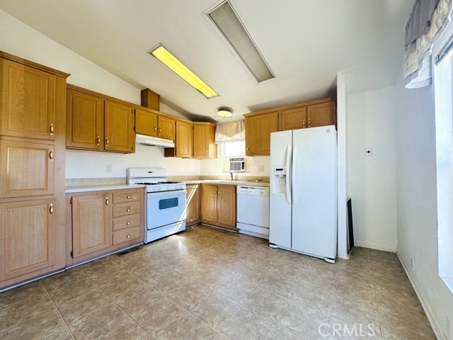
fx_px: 183
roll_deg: +0.0
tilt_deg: +0.7
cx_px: 226
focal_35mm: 14
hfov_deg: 102.1
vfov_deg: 85.7
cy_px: 170
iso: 64
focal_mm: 2.22
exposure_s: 1/120
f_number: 2.2
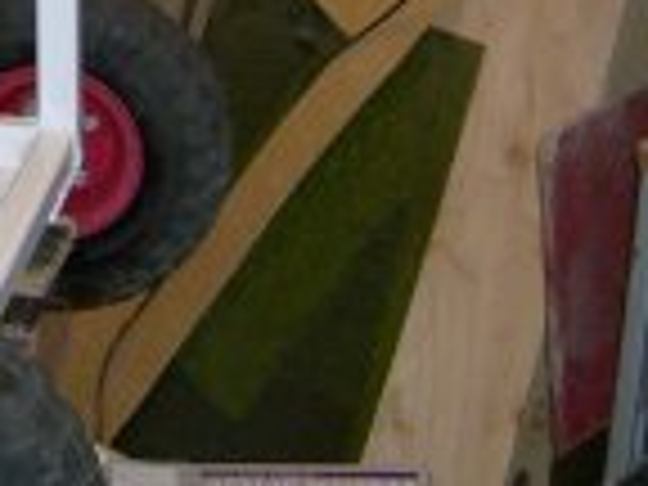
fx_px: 2490
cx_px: -29
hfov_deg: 14.5
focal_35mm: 133
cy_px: -198
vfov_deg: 10.8
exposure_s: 1/60
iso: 200
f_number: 2.8
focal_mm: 6
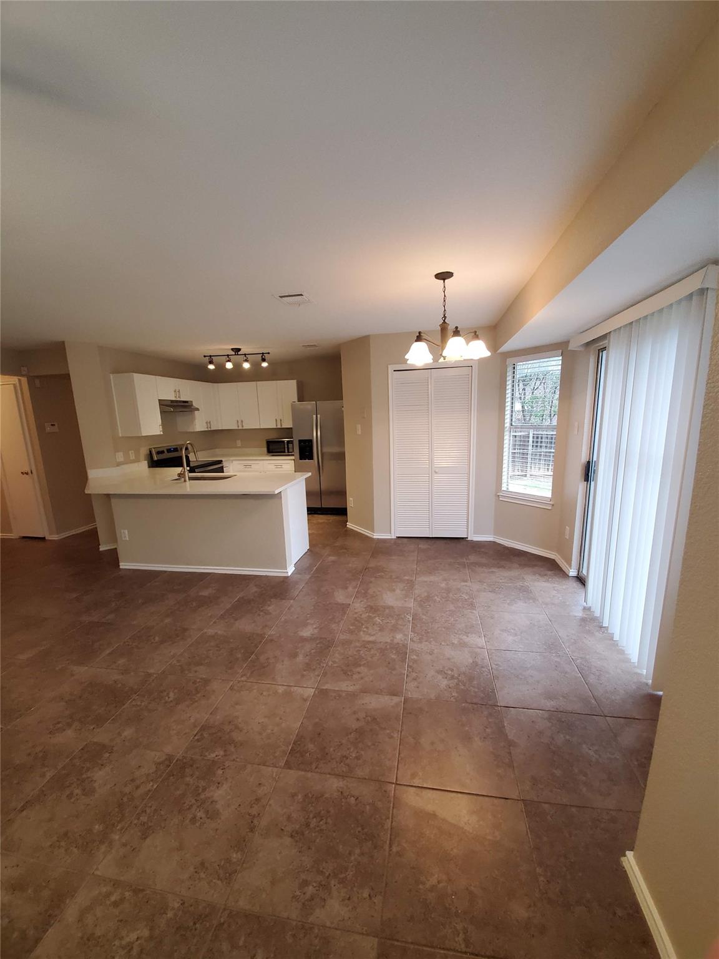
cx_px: 360
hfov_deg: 89.9
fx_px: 360
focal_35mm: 13
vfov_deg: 106.2
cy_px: 480
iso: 500
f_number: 2.2
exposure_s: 1/60
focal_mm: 1.8
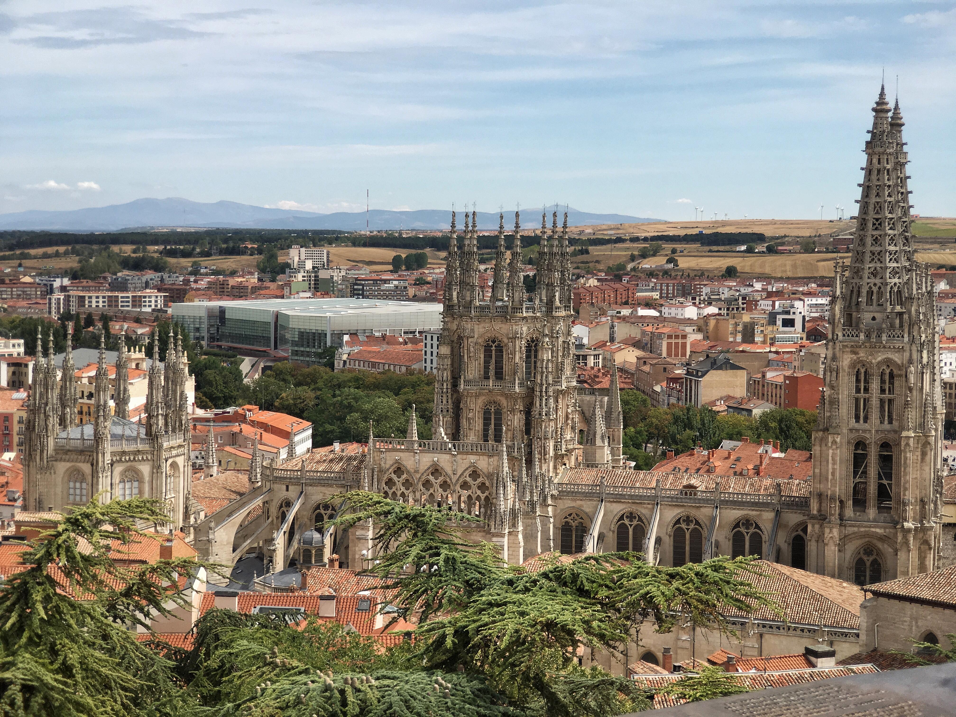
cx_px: 478
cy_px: 358
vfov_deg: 48.2
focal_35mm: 29
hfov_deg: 61.7
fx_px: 801
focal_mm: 4.15
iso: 25
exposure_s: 1/1603
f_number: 2.2
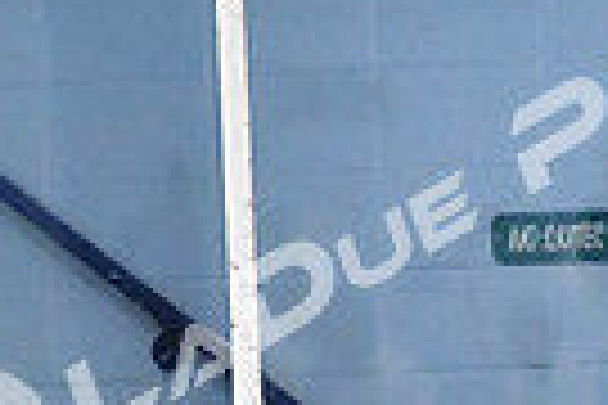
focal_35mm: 1226
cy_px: 704
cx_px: 901
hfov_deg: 1.7
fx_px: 20704
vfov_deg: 1.1
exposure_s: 1/1250
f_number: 3.2
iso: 6400
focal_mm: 190
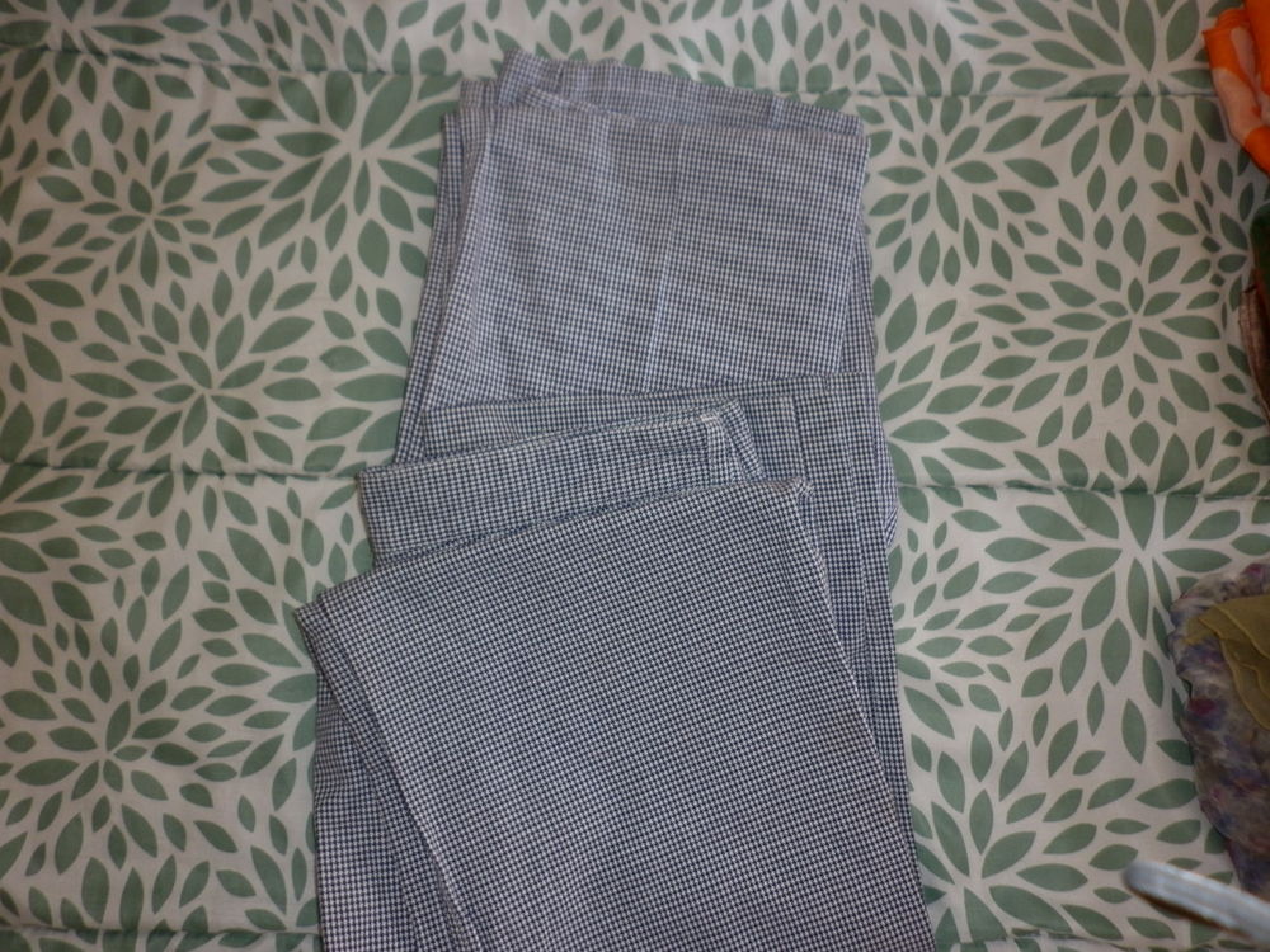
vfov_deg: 49.7
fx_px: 1027
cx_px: 635
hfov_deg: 63.4
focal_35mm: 28
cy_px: 476
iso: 100
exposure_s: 1/30
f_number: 2.8
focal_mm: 5
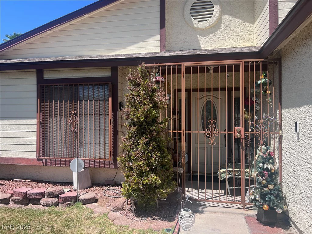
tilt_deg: +1.2
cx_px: 156
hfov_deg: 67.3
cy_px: 117
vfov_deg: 53.1
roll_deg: +0.4
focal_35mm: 26
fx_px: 234
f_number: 1.5
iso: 50
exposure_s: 1/2994
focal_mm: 5.7
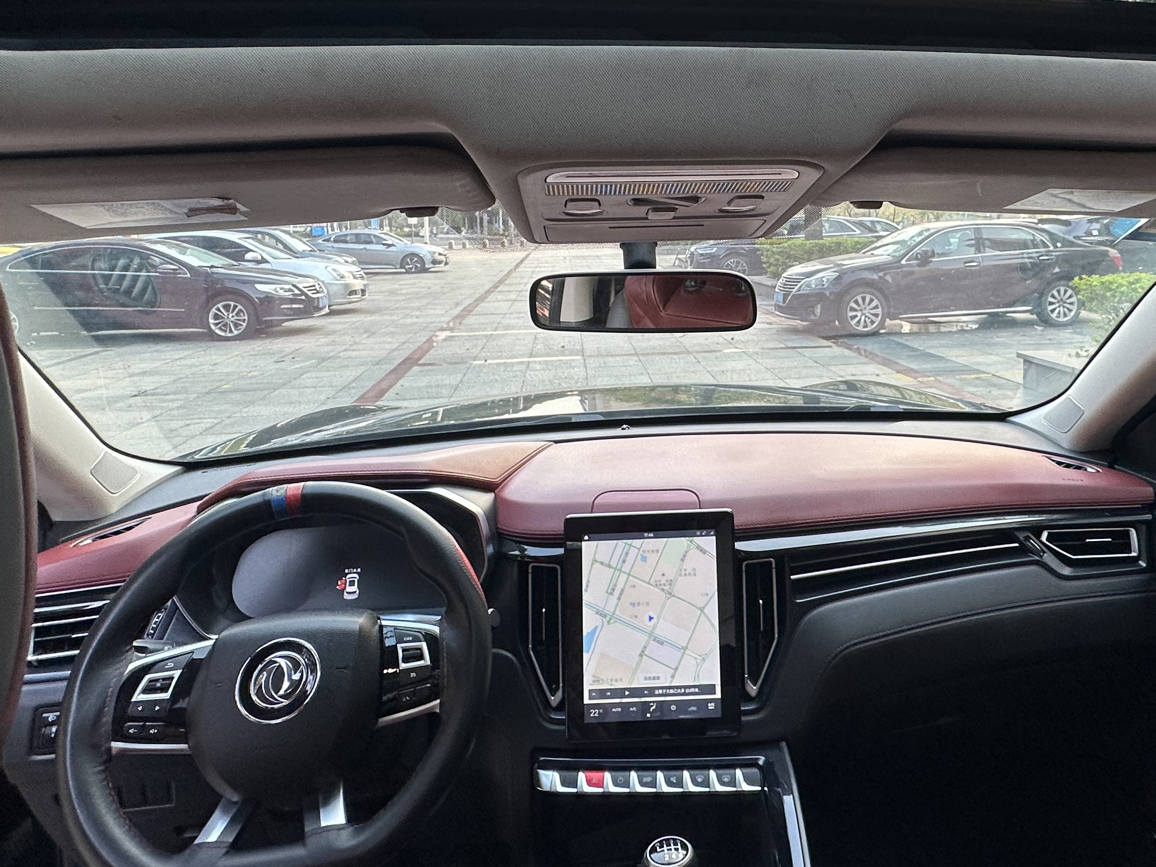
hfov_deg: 66.1
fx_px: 868
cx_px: 736
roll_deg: +0.4
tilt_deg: -4.3
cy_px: 265
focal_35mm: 26
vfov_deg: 51.7
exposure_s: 1/99
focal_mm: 2.22
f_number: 2.2
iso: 80
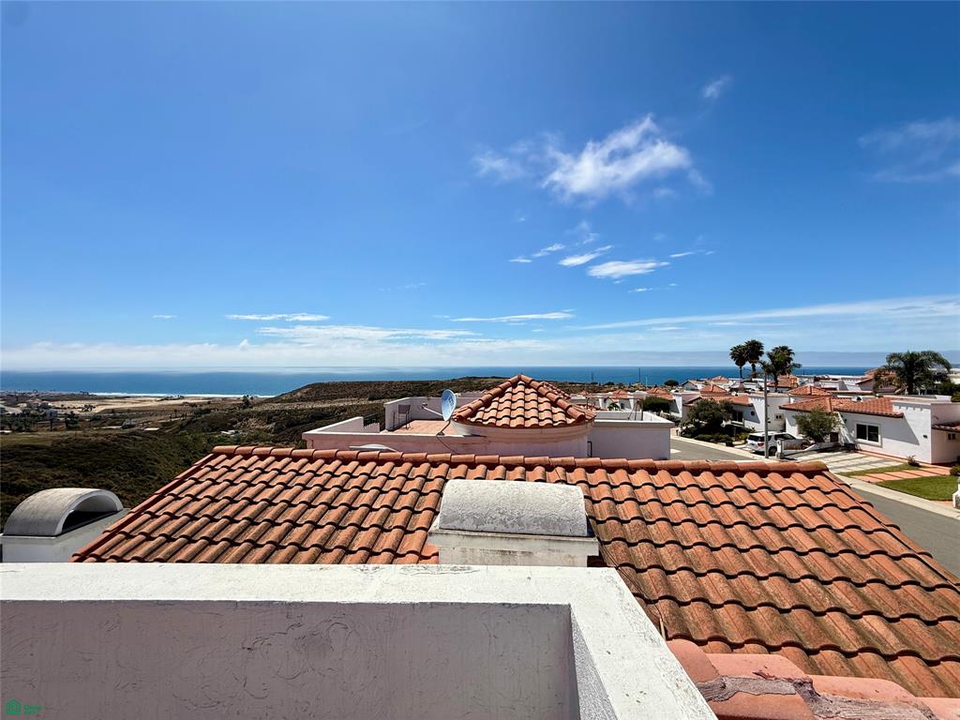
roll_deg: +0.8
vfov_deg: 85.7
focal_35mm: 14
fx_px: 388
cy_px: 360
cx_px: 480
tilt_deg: +1.3
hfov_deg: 102.1
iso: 50
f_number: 2.2
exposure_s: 1/2976
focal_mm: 2.22
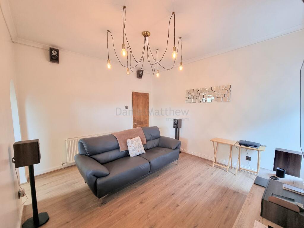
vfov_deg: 89.9
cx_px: 152
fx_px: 114
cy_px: 114
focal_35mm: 13
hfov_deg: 106.2
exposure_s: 1/50
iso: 200
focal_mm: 2.2
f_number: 2.2
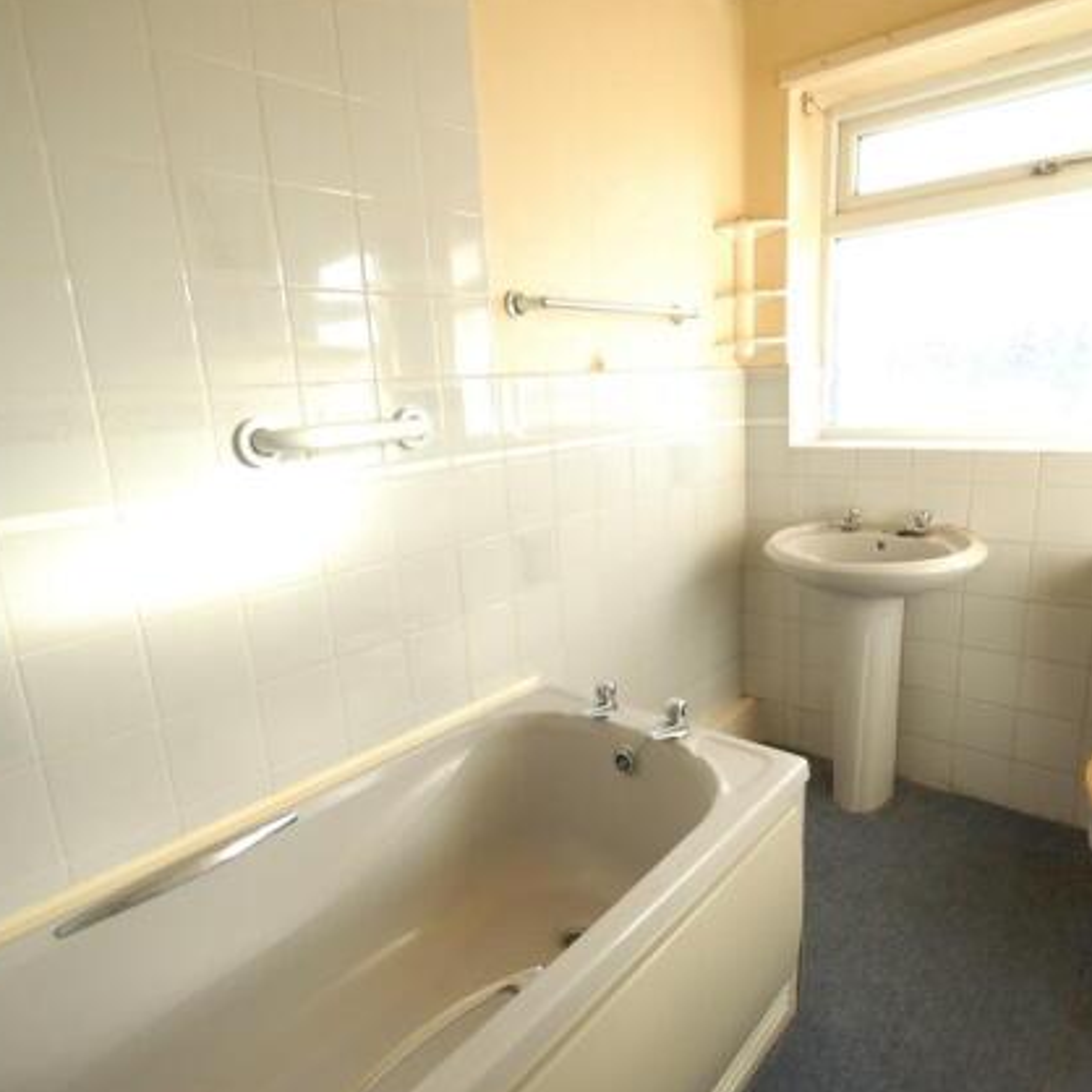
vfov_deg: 74.8
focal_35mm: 20
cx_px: 570
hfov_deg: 74.8
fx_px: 714
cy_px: 556
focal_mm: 10
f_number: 6.3
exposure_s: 1/160
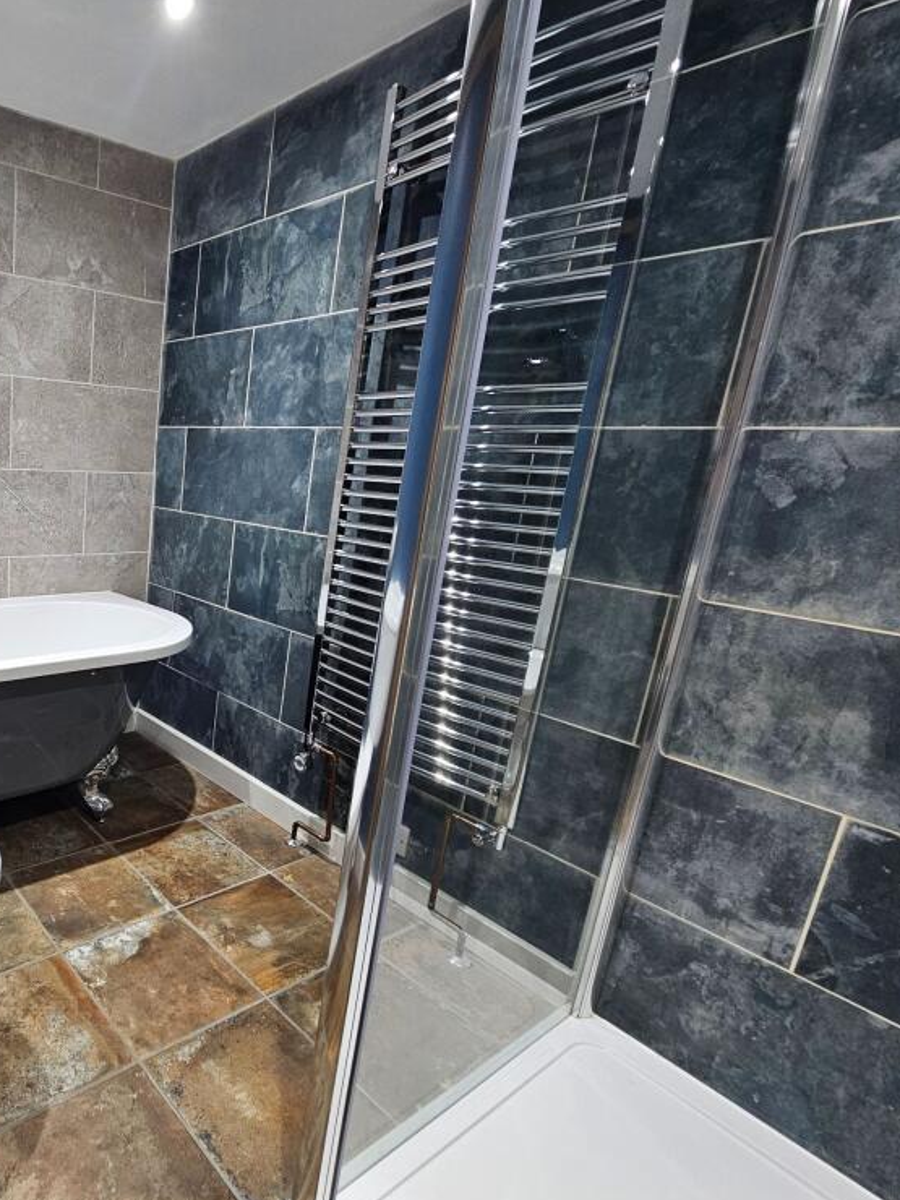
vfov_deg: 87.7
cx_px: 107
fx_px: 624
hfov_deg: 61.5
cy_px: 615
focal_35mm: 18
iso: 200
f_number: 2.2
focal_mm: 2.2
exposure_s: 1/50
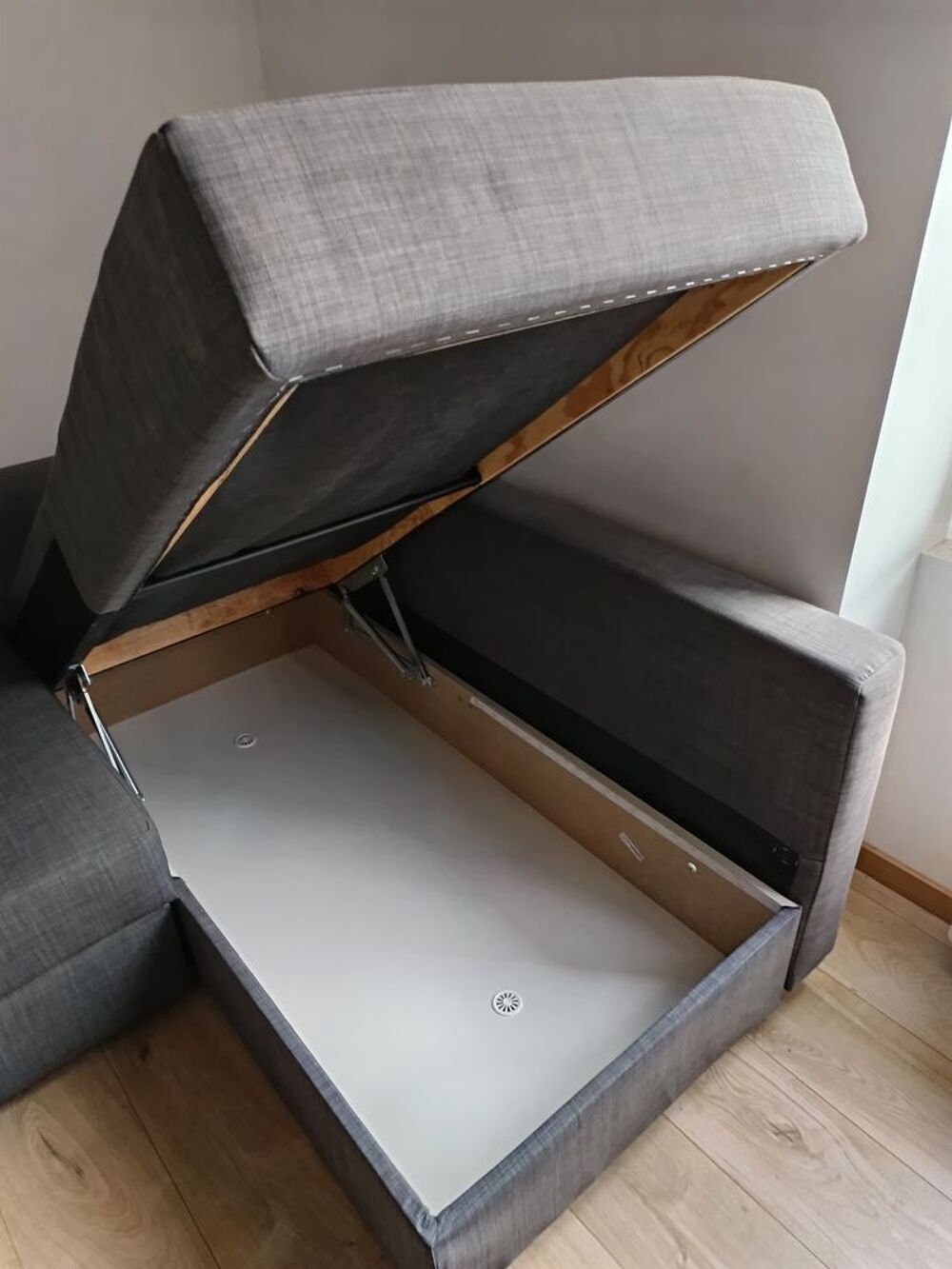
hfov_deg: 56.8
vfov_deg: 71.6
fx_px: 880
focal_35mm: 24
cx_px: 476
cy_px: 634
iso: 1129
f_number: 1.7
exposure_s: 1/25
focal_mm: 5.31
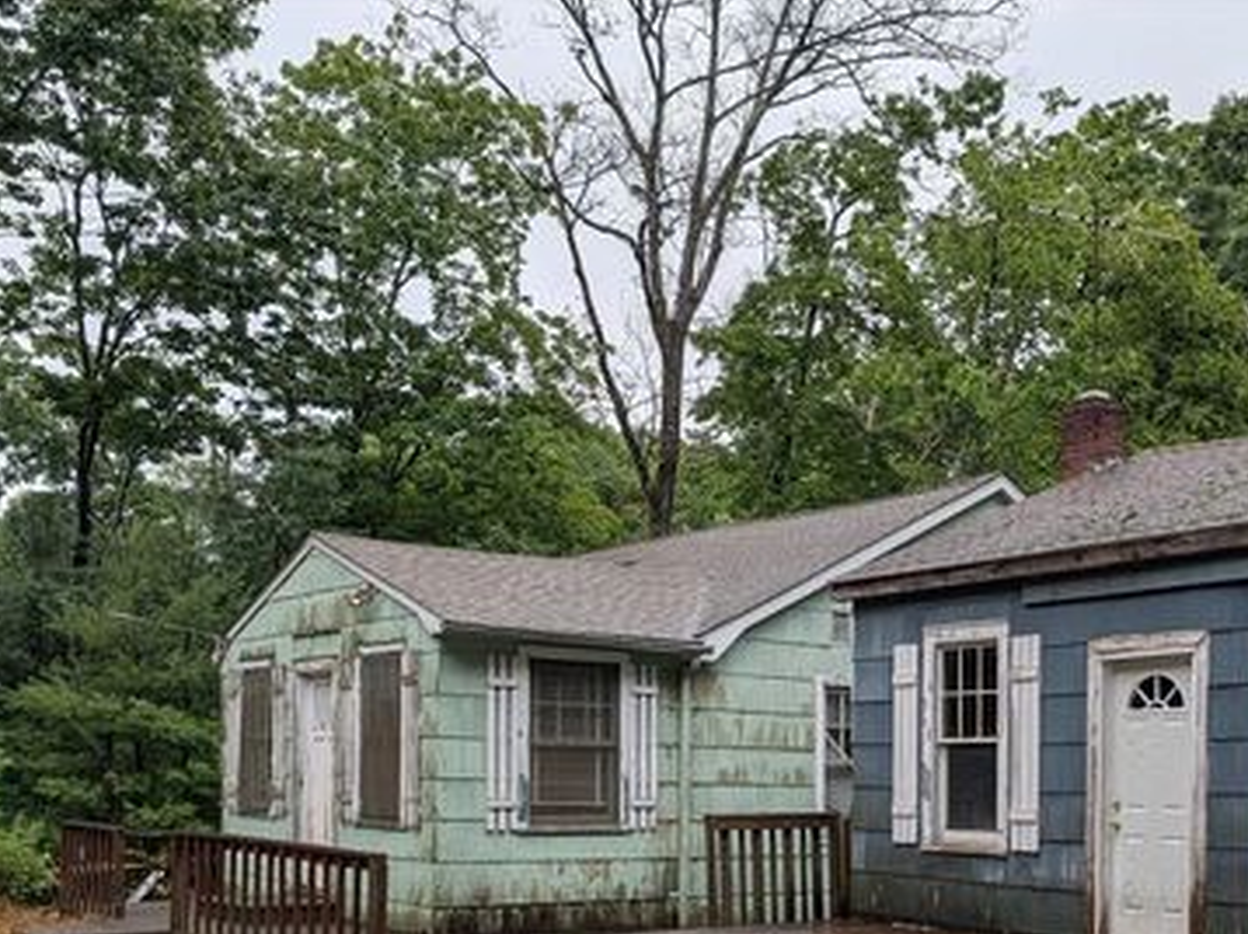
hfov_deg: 42.7
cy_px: 833
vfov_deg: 32.0
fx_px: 1549
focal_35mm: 43
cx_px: 920
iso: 16
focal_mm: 6.9
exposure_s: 1/797
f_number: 1.68
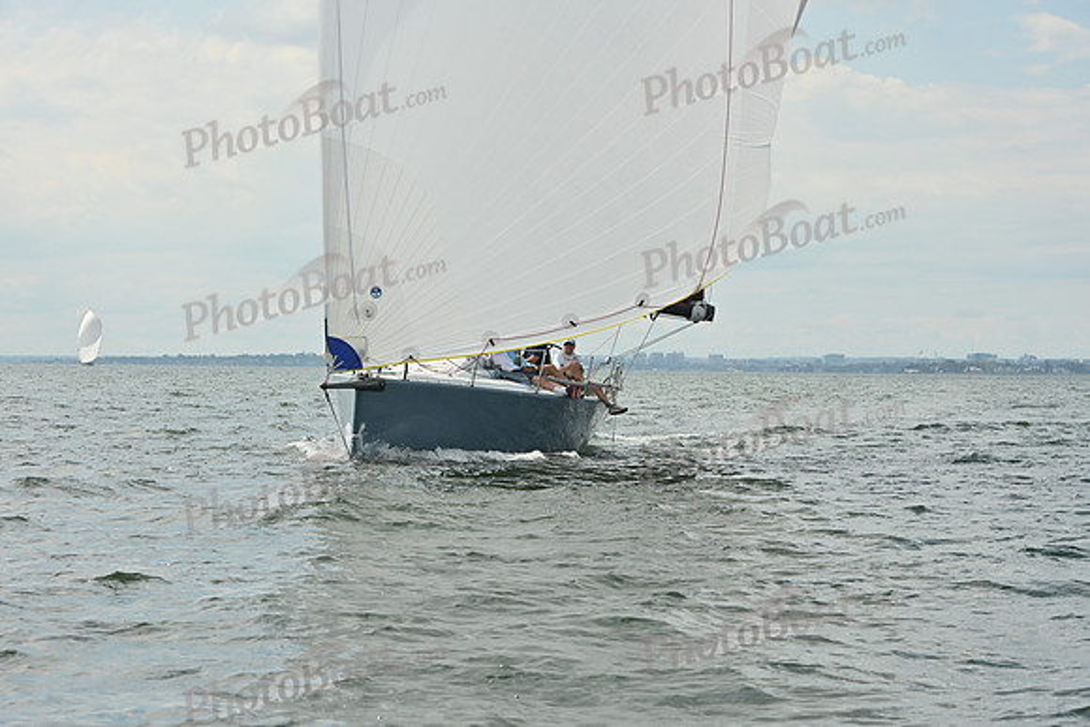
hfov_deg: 20.4
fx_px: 3028
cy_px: 364
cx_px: 545
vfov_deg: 13.7
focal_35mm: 100
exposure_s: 1/1600
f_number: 9
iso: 320
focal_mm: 100
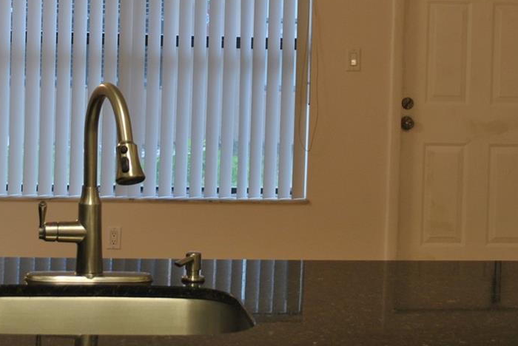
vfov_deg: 14.1
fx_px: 1382
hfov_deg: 21.2
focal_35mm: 96
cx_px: 182
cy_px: 32
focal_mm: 28
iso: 200
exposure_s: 1/40
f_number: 4.5
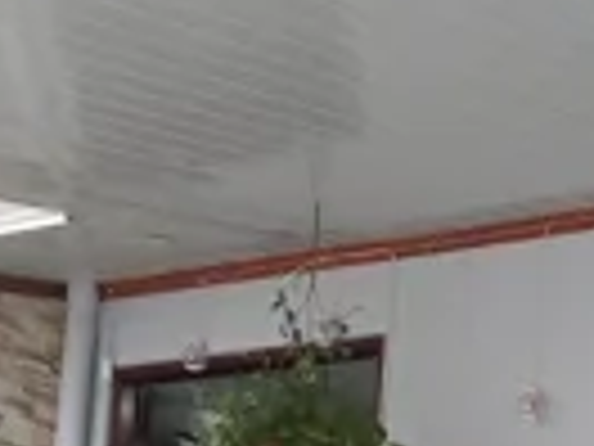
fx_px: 2059
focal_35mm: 120
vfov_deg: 11.2
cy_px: 887
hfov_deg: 15.7
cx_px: 758
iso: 200
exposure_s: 1/60
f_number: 1.8
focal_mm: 4.65
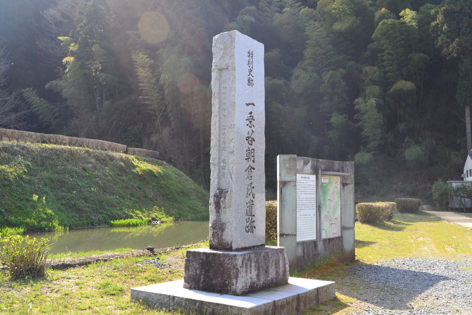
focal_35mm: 39
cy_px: 158
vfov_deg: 34.2
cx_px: 236
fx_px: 511
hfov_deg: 49.6
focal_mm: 26
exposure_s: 1/160
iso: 400
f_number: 9
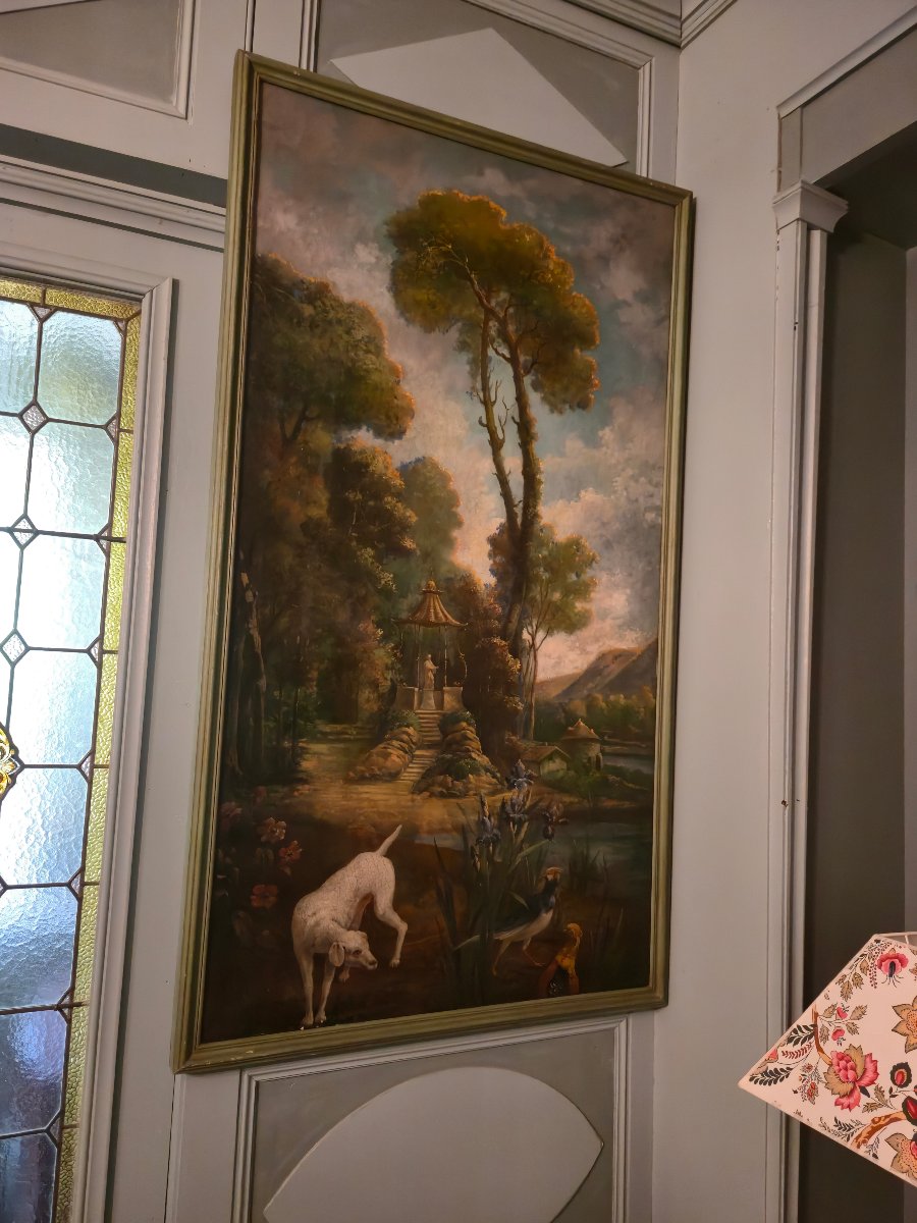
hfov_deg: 58.9
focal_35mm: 23
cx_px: 458
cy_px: 612
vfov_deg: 73.9
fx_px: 812
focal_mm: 5.4
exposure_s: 1/25
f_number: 1.8
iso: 640
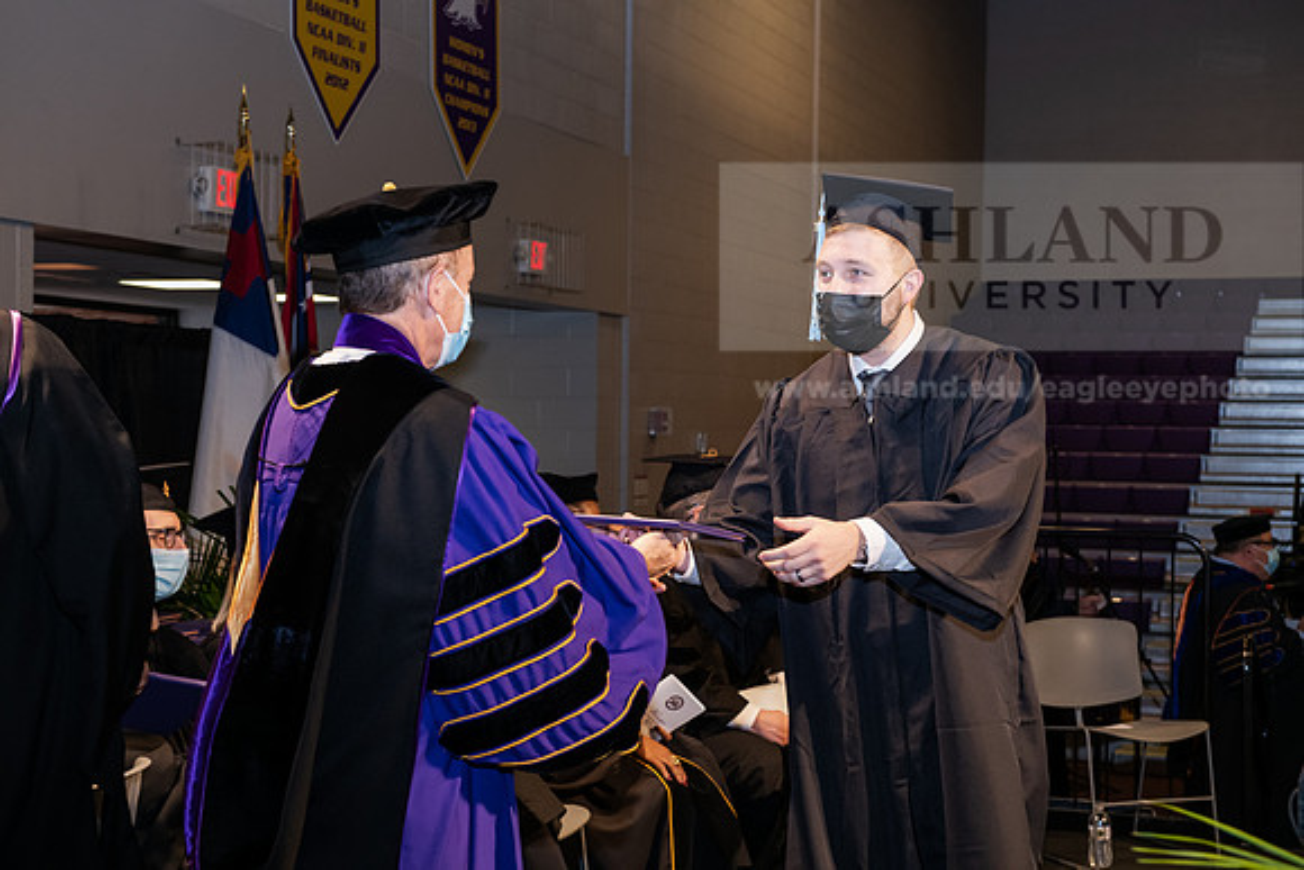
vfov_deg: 22.6
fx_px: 2174
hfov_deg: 33.4
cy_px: 435
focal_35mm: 60
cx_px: 652
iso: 1600
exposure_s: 1/200
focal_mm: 60
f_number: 6.3
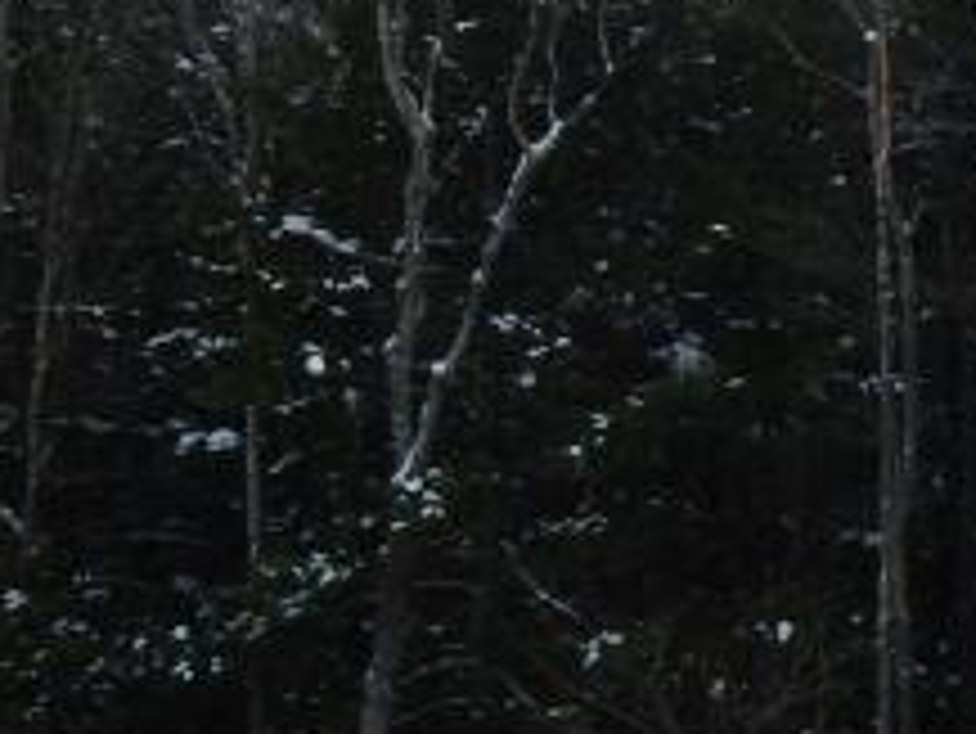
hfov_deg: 15.9
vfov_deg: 12.5
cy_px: 617
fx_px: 3329
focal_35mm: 118
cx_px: 1255
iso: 125
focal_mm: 4.5
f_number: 3.4
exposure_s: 1/1250
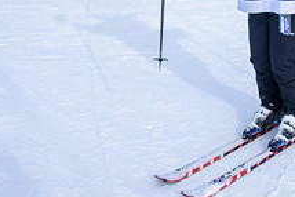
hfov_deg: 29.3
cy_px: -20
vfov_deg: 20.0
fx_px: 533
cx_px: 281
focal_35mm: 65
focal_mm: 16
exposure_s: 1/500
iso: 640
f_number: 11
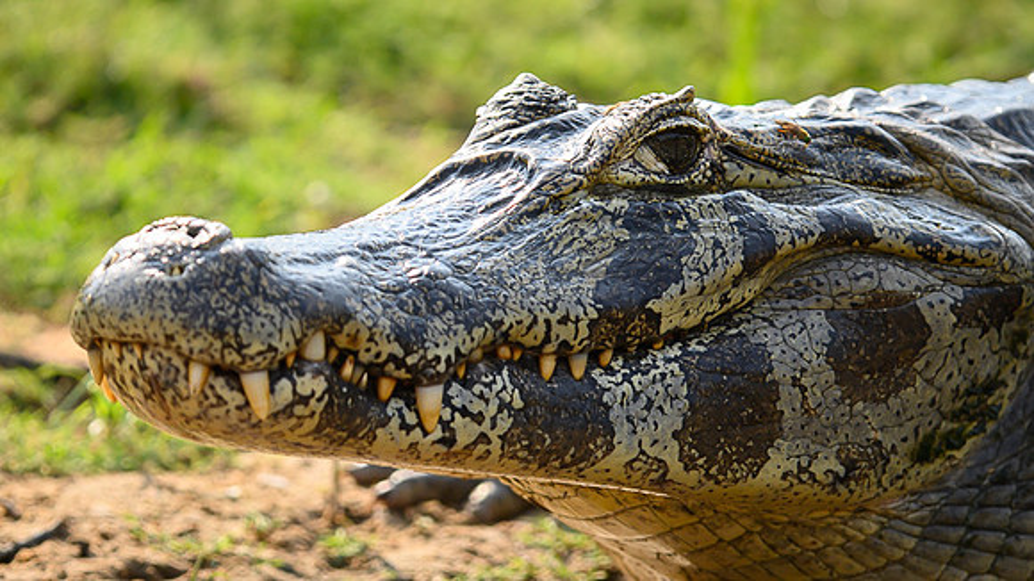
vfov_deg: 2.5
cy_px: 303
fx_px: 13233
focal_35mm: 483
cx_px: 560
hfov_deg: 4.5
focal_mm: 320
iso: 1000
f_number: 5.6
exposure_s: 1/1600
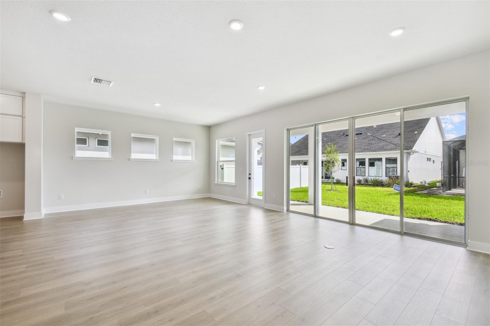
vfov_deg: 77.3
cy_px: 163
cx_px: 245
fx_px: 204
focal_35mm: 15
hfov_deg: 100.4
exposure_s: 1/50
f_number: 7.1
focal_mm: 10
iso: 100
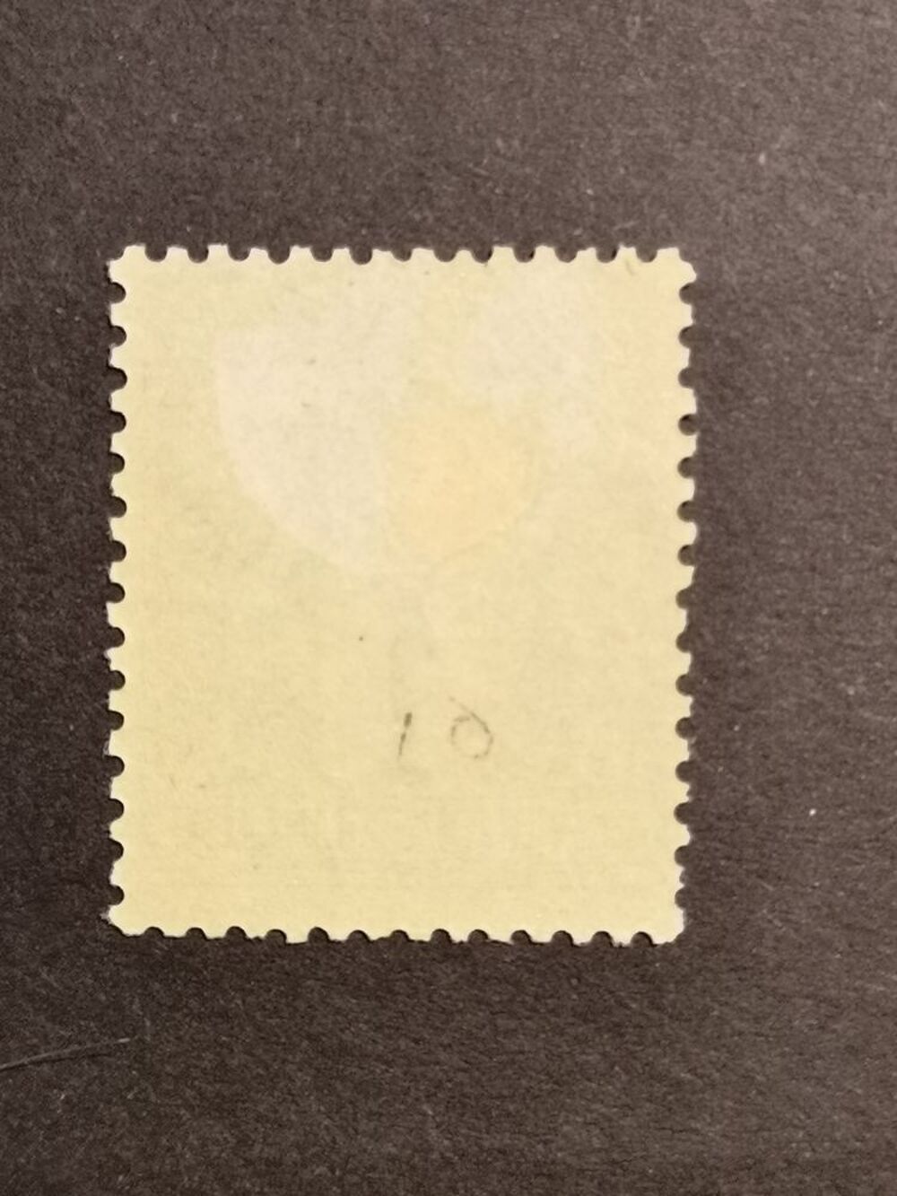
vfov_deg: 24.1
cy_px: 598
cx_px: 448
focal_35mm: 81
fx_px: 2798
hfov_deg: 18.2
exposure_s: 1/25
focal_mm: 3.95
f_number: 1.8
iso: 320
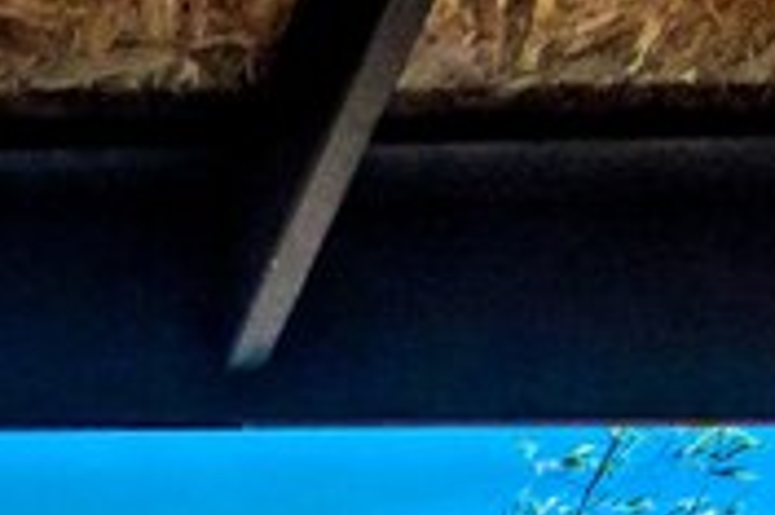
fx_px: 2022
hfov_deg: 17.6
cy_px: 1041
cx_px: -612
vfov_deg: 12.7
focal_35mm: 94
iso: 320
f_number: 6.3
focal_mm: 10
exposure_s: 1/1250
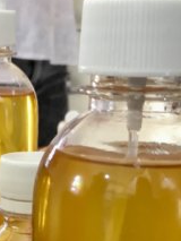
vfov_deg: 17.6
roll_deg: -3.3
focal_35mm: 109
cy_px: 246
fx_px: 759
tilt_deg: -15.2
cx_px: 15
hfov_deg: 13.5
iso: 80
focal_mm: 4.15
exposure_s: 1/33
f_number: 2.2
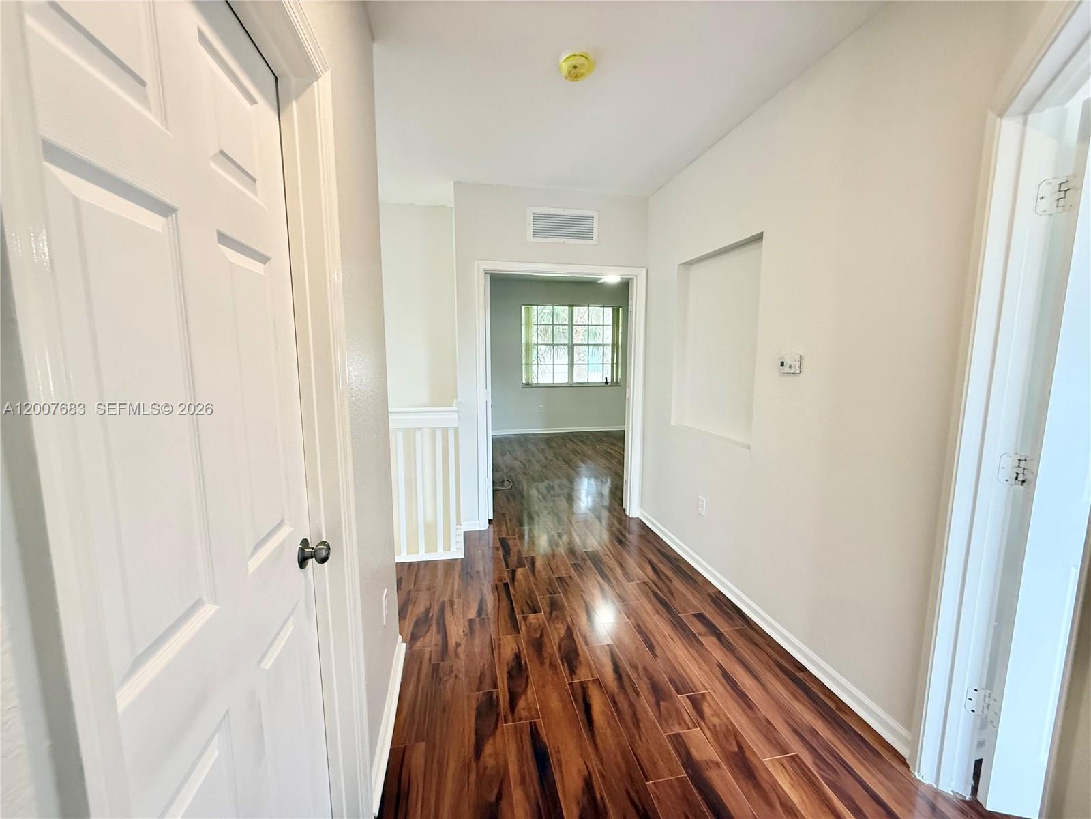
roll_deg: +0.4
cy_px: 410
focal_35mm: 14
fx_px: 441
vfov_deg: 85.7
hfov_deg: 102.1
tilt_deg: -6.1
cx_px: 546
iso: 640
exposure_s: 1/120
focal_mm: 2.22
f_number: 2.2
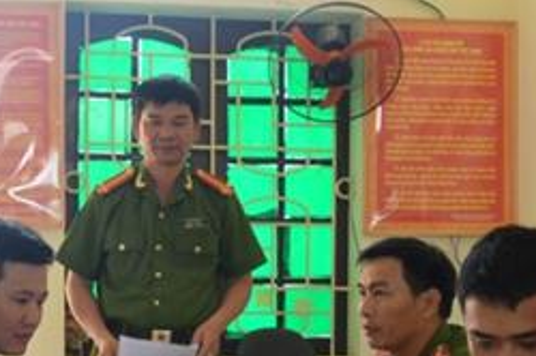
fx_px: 1249
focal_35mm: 84
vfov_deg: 16.0
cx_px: 257
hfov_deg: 24.2
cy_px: 326
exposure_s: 1/60
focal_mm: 11.4
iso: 500
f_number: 3.5
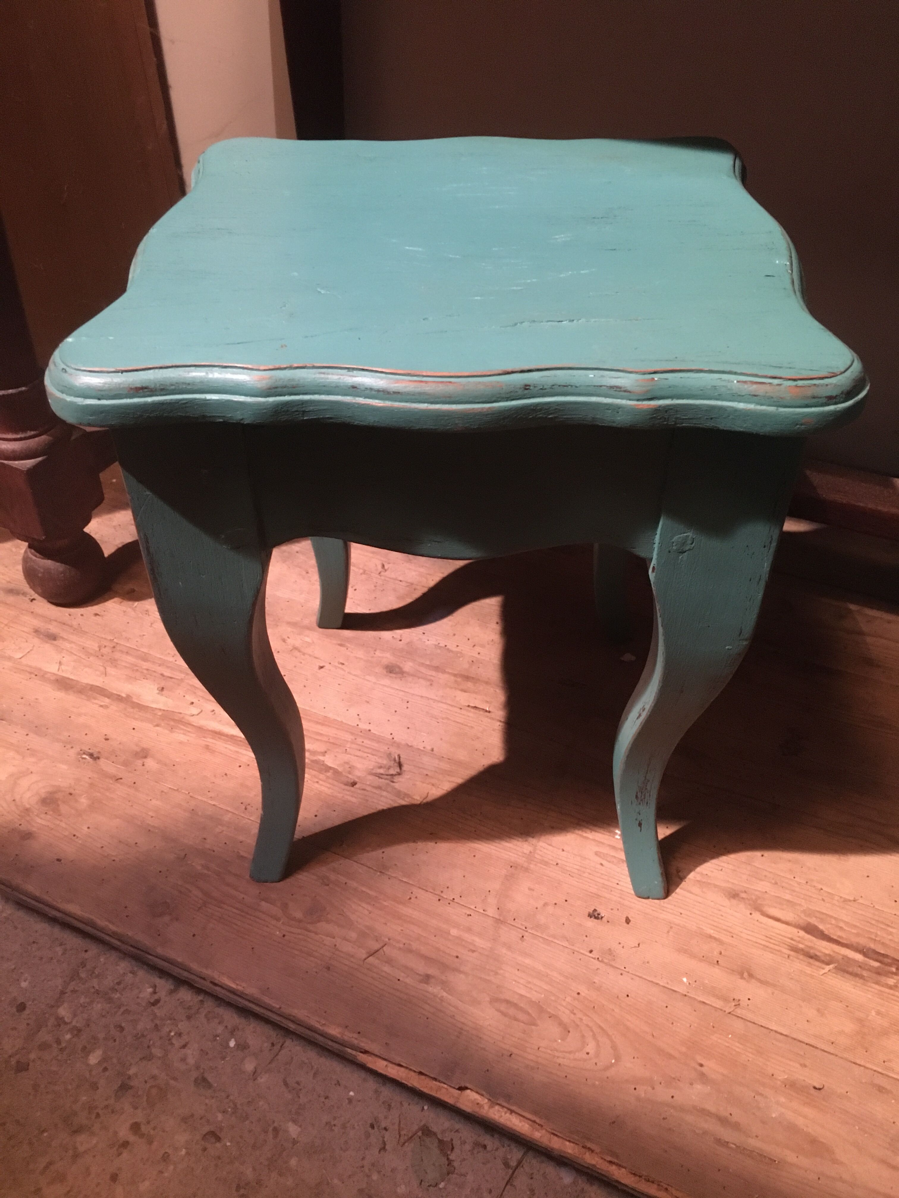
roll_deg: +1.2
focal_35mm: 29
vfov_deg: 61.7
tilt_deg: -38.8
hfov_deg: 48.2
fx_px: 1004
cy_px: 599
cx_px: 450
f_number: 2.2
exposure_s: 1/17
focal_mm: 4.15
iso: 500
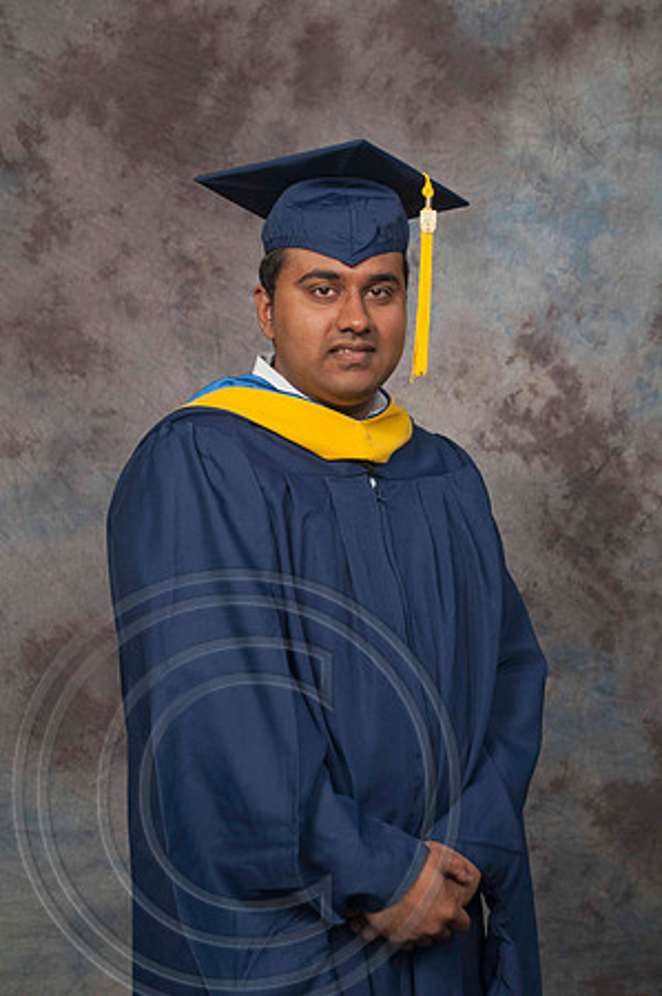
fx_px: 2073
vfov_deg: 27.0
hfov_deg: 18.1
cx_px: 331
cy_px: 498
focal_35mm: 75
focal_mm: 50
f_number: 5.6
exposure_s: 1/125
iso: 200
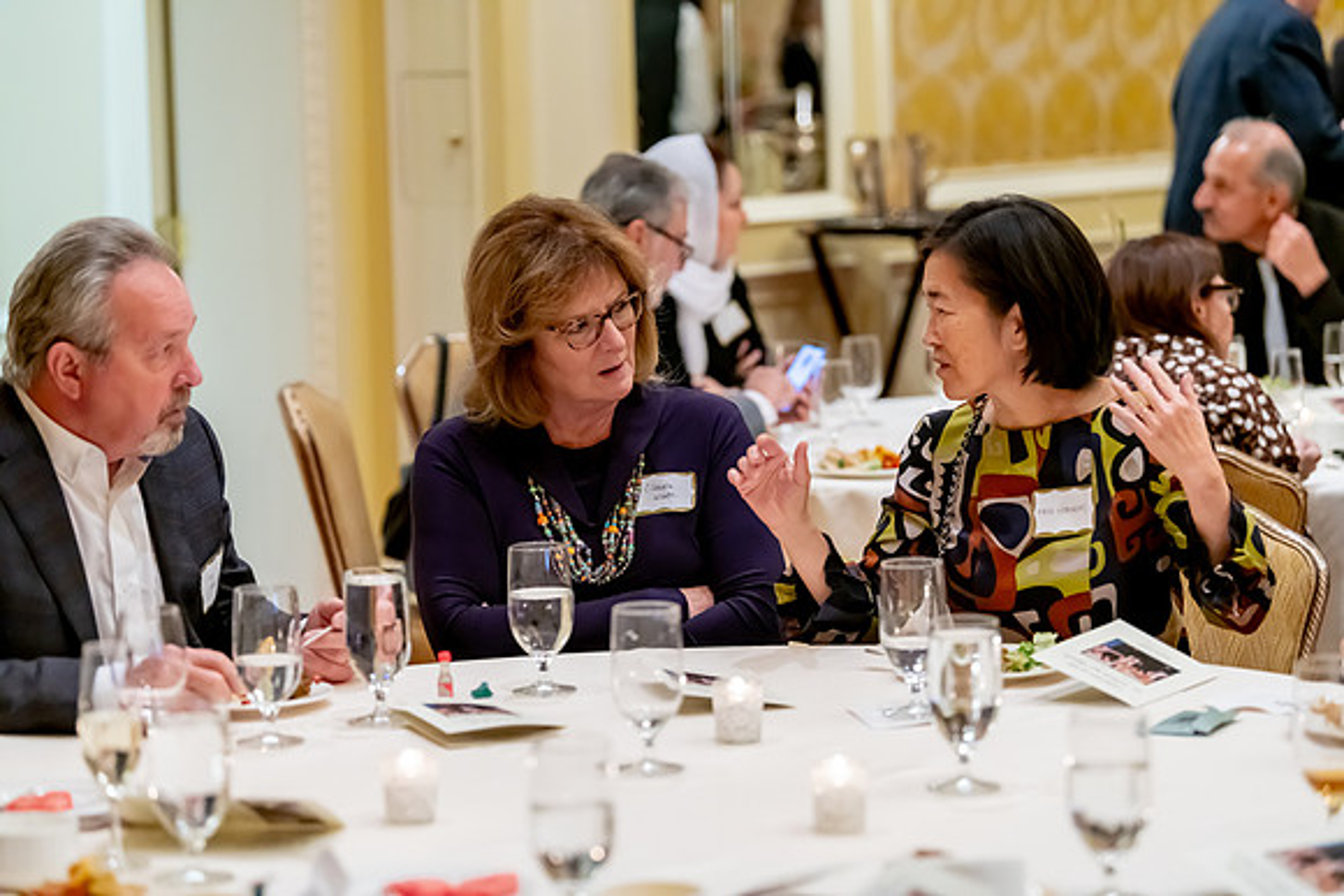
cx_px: 672
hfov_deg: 20.0
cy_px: 448
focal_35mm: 102
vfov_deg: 13.4
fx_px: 3809
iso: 6400
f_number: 2.8
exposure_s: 1/250
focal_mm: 102
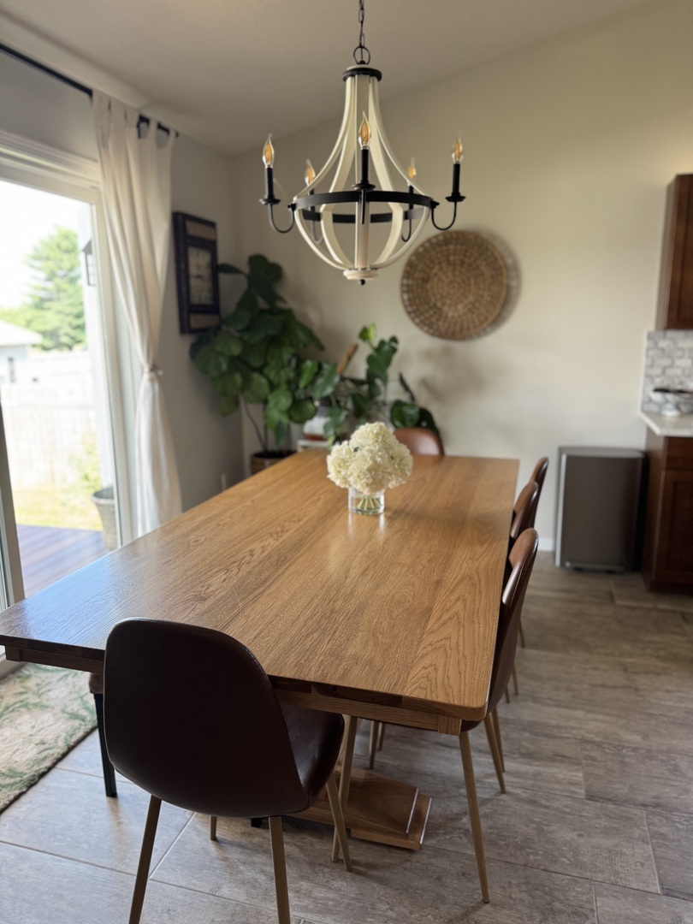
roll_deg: +0.6
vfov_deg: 71.6
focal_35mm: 24
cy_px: 462
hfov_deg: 56.8
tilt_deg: -11.9
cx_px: 346
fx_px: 641
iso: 160
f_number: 1.78
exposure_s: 1/121
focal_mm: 6.76
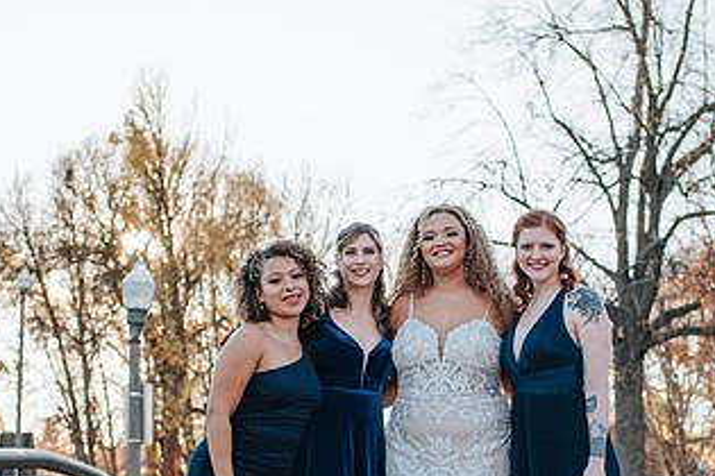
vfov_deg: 17.3
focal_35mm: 78
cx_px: 406
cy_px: 411
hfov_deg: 26.0
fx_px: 1549
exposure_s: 1/500
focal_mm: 35
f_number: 2.8
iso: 110
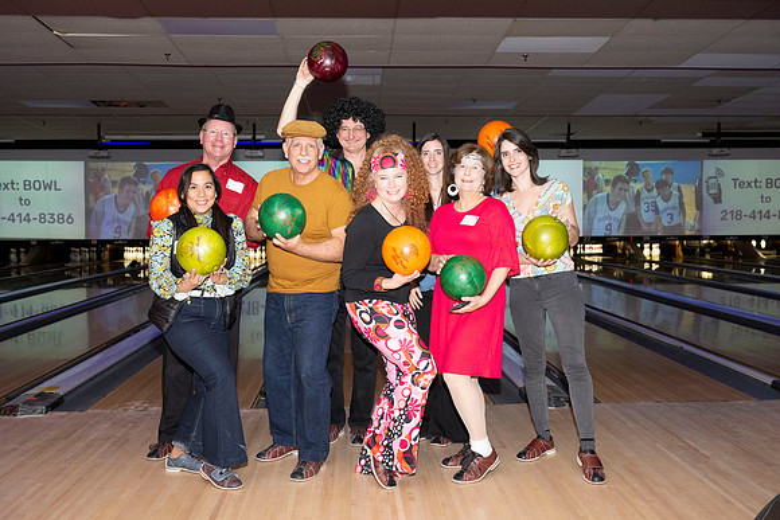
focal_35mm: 36
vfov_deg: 36.9
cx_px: 390
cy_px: 260
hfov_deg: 53.1
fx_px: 780
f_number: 5.6
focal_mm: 36
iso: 1600
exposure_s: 1/100
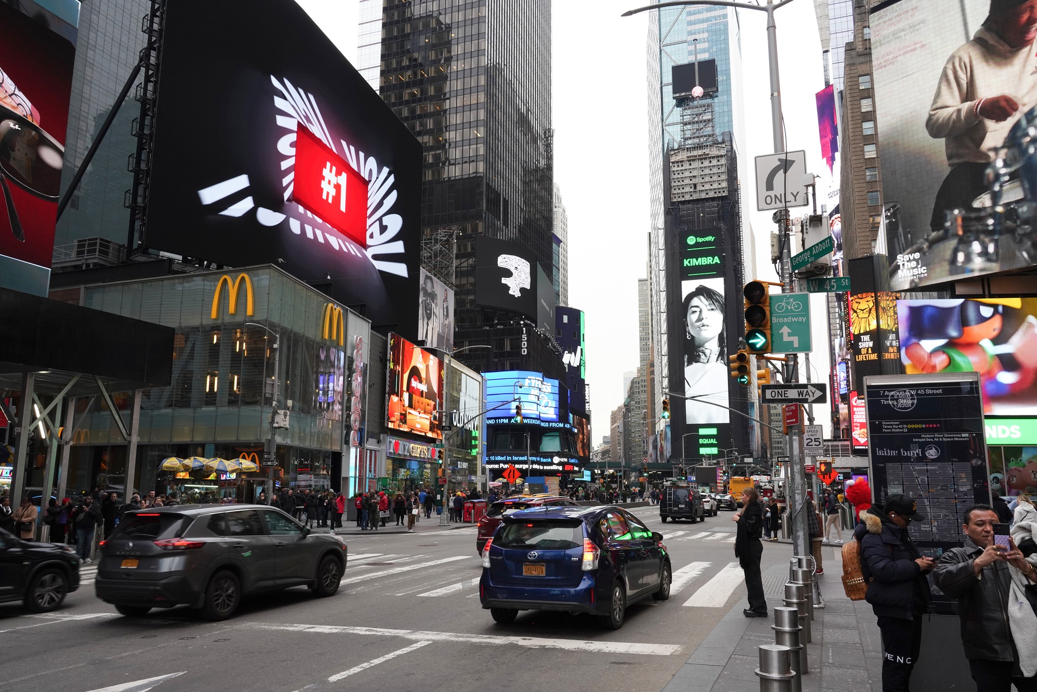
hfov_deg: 65.5
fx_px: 807
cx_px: 518
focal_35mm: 28
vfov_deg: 46.4
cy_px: 346
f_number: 14
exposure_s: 1/100
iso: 800
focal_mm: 28
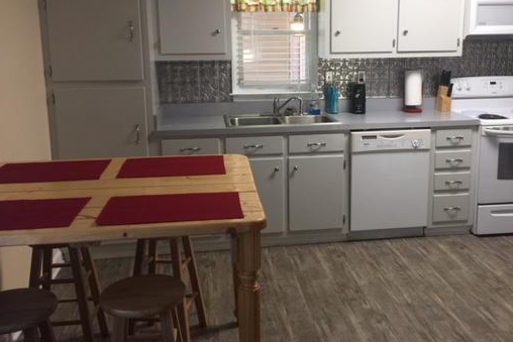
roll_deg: +0.0
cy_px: 132
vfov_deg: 34.9
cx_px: 295
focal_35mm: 38
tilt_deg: -10.3
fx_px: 542
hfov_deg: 50.5
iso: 40
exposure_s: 1/30
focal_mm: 4.15
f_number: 2.2
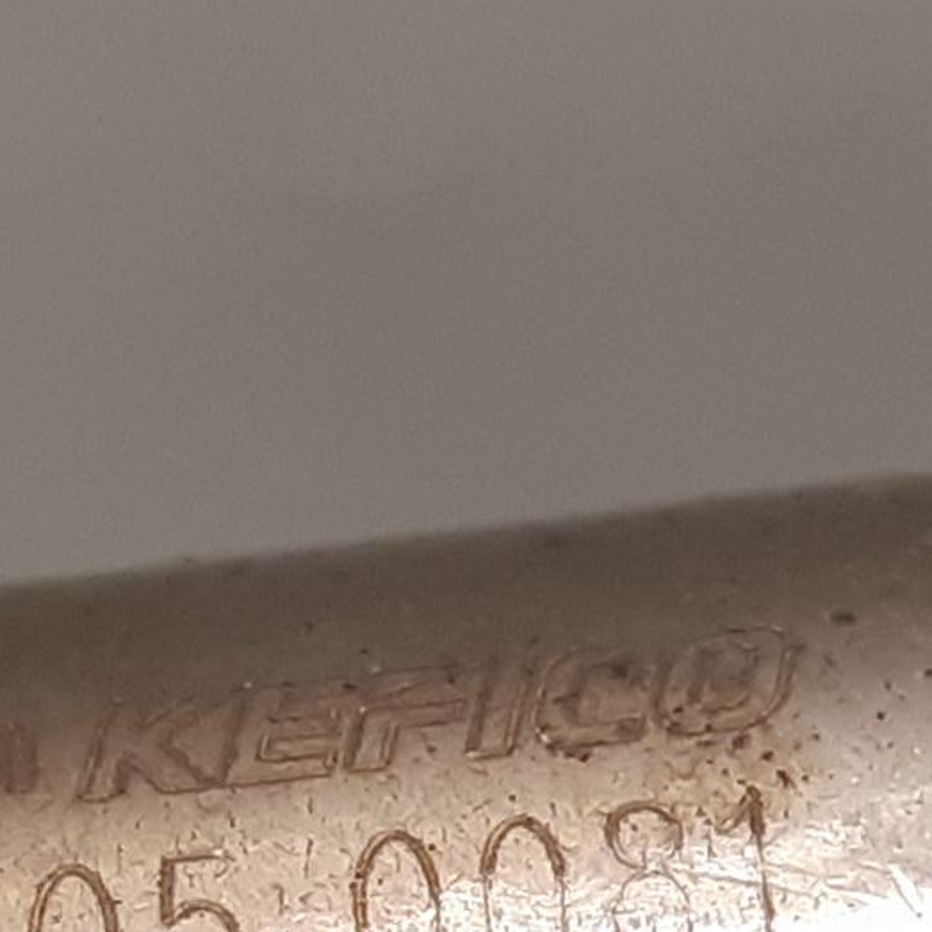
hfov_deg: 19.3
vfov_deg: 18.6
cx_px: 376
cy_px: 1010
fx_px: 2741
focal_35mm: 90
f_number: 1.7
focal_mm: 3.93
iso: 160
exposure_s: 1/50
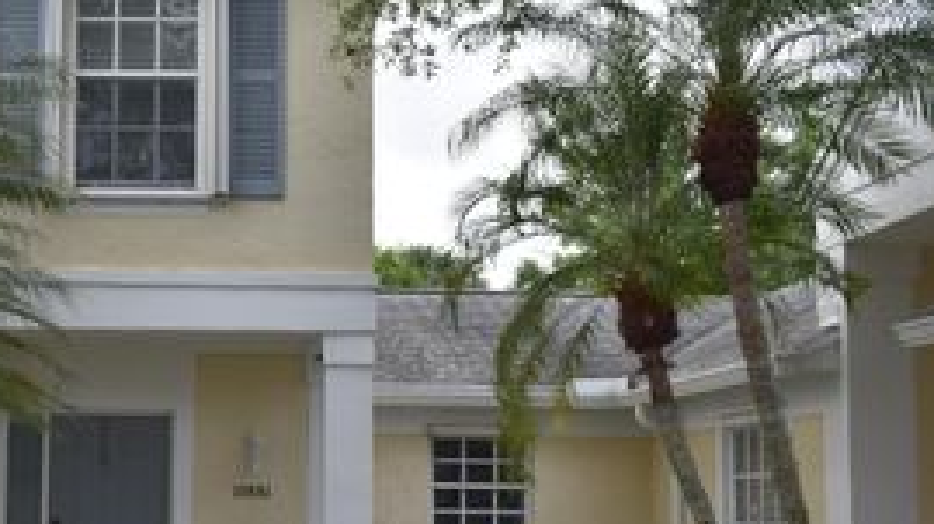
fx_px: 1733
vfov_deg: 17.2
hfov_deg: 28.8
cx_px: 73
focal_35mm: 70
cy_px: 349
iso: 280
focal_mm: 24
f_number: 8
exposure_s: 1/250
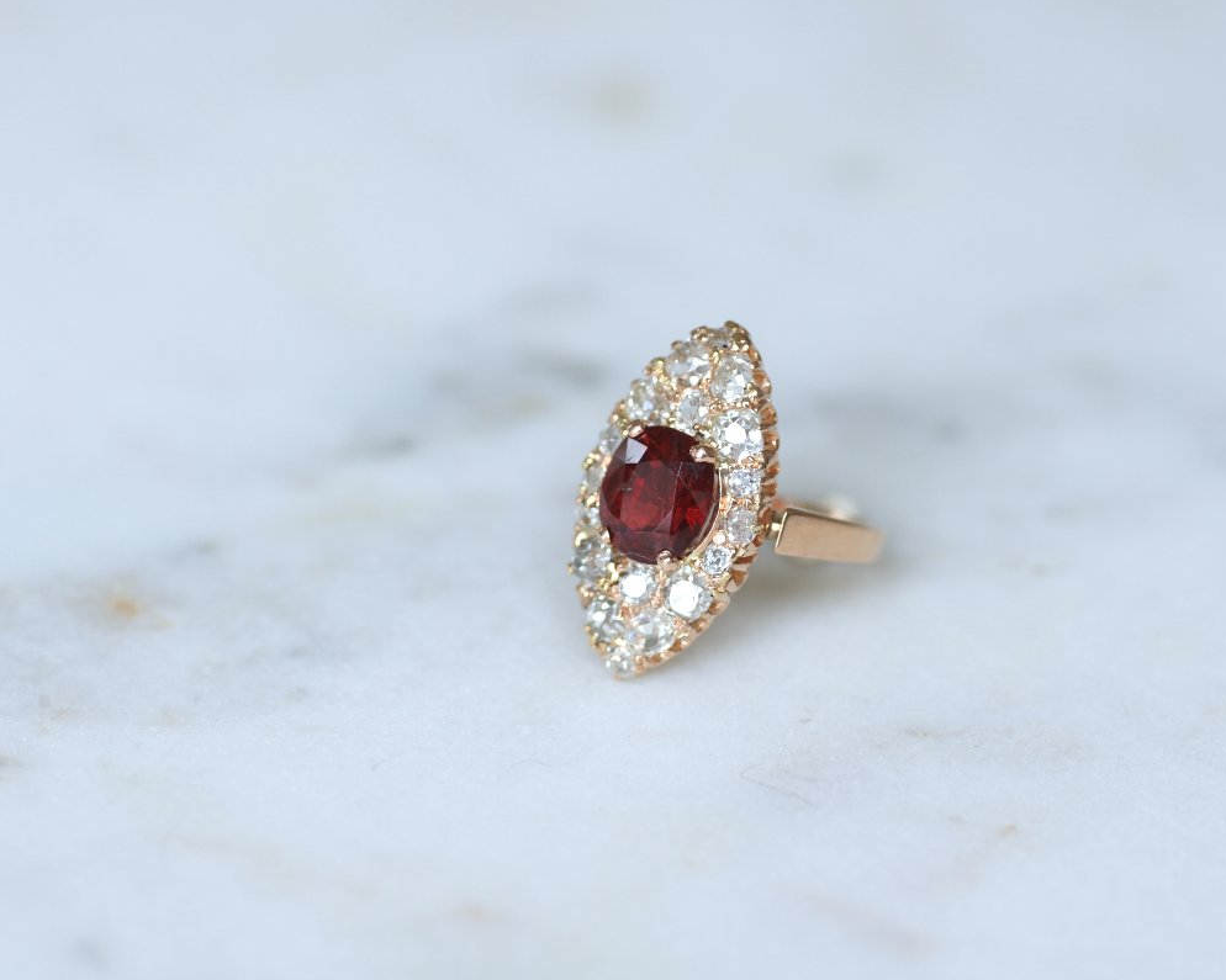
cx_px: 739
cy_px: 488
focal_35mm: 119
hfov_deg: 16.1
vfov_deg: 13.0
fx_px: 4317
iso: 200
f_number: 4.5
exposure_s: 1/160
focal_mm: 70
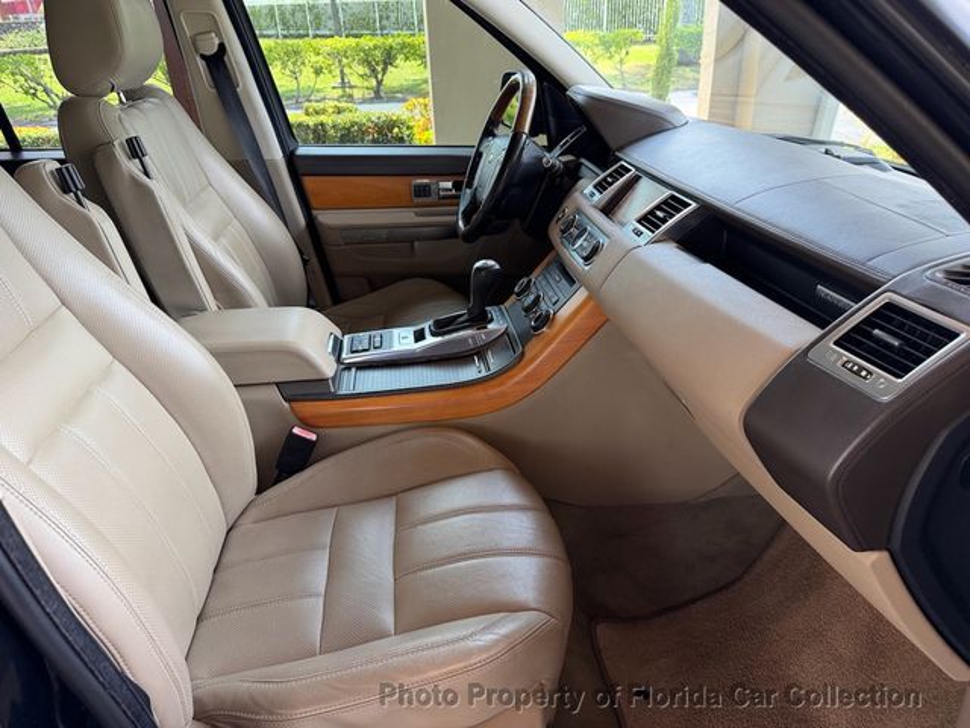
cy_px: 364
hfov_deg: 71.6
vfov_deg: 56.8
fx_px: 673
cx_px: 485
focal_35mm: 24
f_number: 1.78
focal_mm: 6.76
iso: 100
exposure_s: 1/151
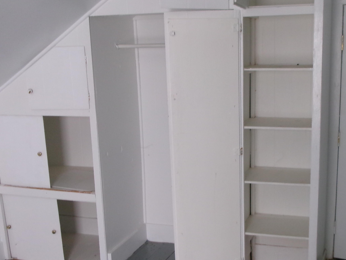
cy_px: 176
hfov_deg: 35.3
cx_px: 218
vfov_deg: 26.9
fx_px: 540
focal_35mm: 54
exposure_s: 1/34
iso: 297
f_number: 4.5
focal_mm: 6.4
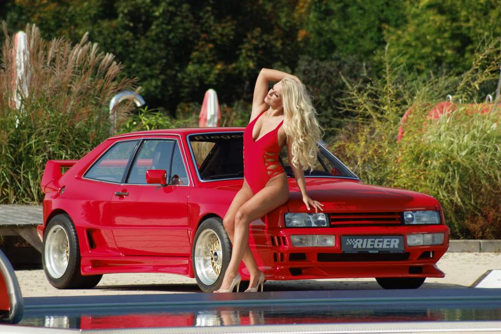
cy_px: 167
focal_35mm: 315
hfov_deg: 6.5
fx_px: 4384
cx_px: 250
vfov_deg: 4.4
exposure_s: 1/200
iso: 100
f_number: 5.6
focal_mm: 210
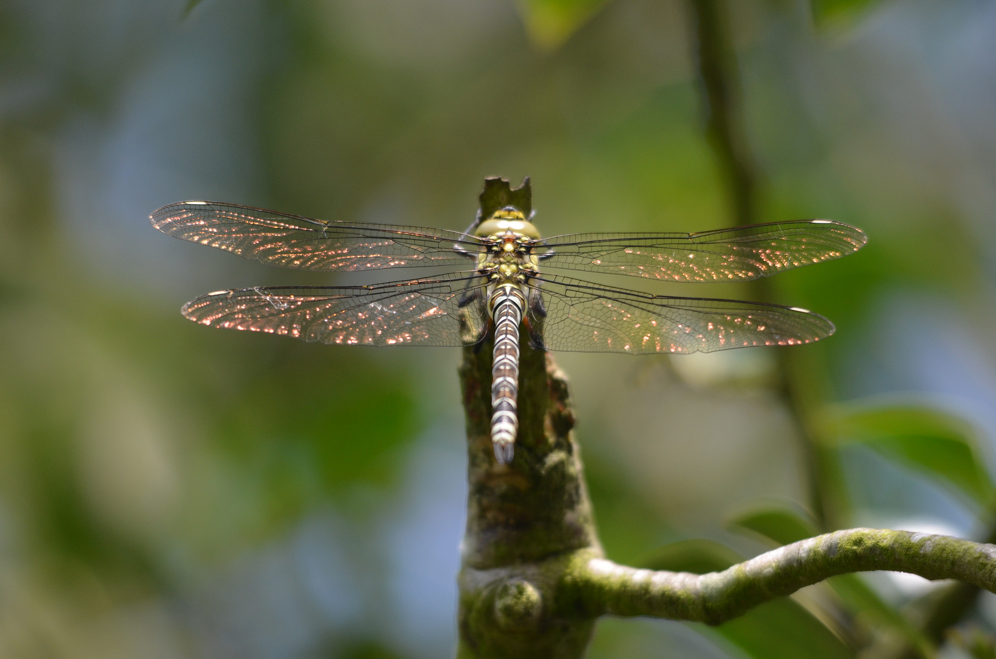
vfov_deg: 1.8
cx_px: 498
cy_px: 330
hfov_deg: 2.8
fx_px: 20705
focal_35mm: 750
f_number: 6.3
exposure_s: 1/400
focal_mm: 500
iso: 400
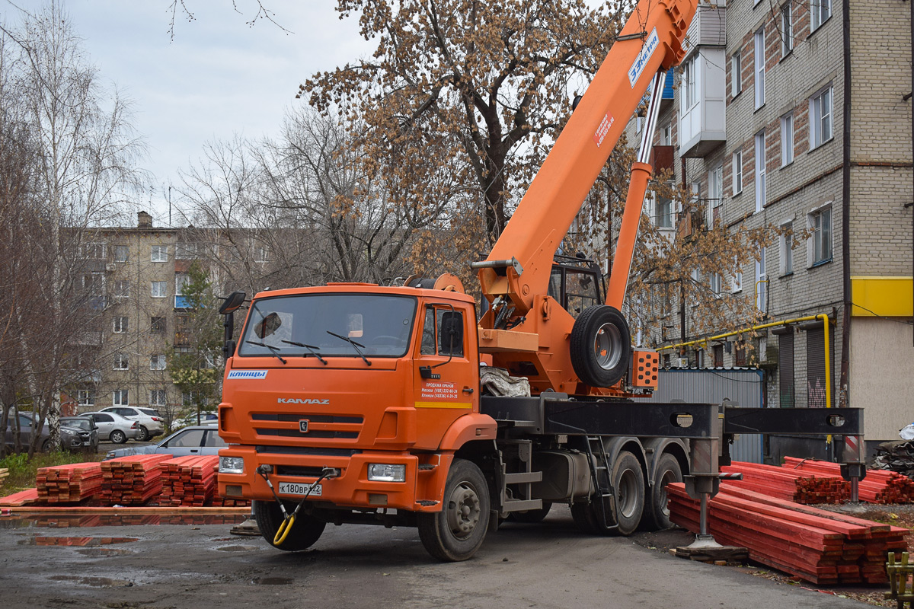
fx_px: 1333
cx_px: 457
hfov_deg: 37.9
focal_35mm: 52
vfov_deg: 25.8
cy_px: 304
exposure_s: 1/400
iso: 200
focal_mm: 35
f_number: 5.6
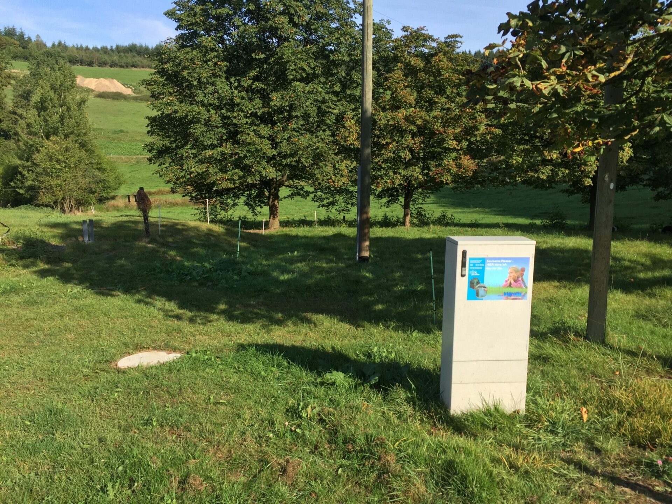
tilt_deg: -10.0
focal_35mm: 29
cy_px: 252
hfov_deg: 61.7
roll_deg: -0.7
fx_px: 563
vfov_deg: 48.2
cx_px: 336
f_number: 2.2
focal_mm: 4.15
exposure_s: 1/1099
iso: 32
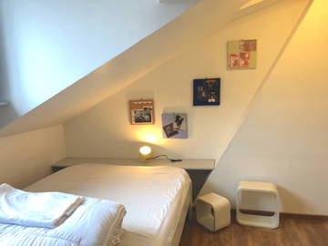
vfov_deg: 49.7
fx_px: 265
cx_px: 164
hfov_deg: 63.4
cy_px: 123
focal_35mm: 28
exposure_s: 1/25
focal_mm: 3.99
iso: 32
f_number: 1.8
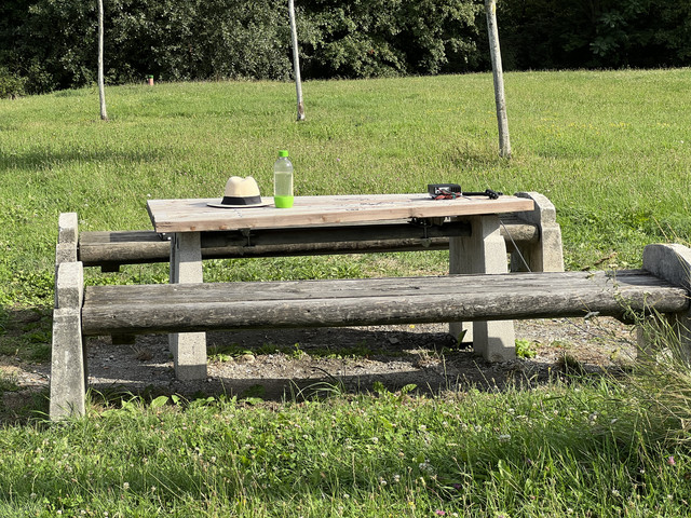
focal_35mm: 77
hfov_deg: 25.3
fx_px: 1537
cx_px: 346
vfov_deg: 19.1
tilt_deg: -9.0
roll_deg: +0.7
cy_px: 259
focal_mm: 9
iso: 32
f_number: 2.8
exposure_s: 1/585
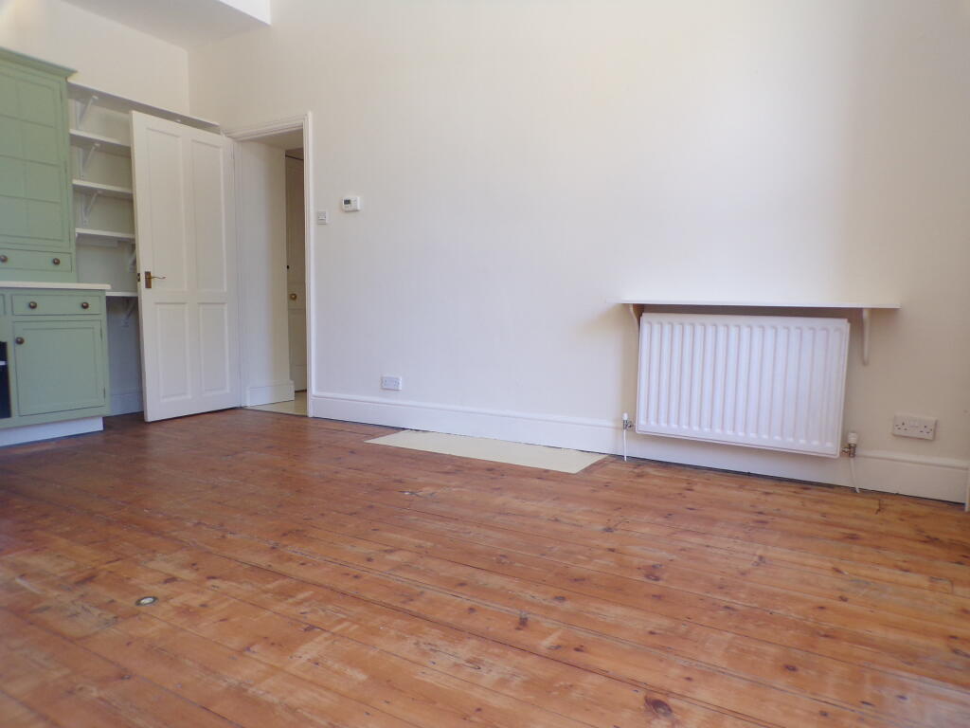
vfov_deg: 56.8
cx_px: 485
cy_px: 364
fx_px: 673
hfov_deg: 71.6
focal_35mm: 24
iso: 144
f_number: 3
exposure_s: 1/34
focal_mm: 4.3
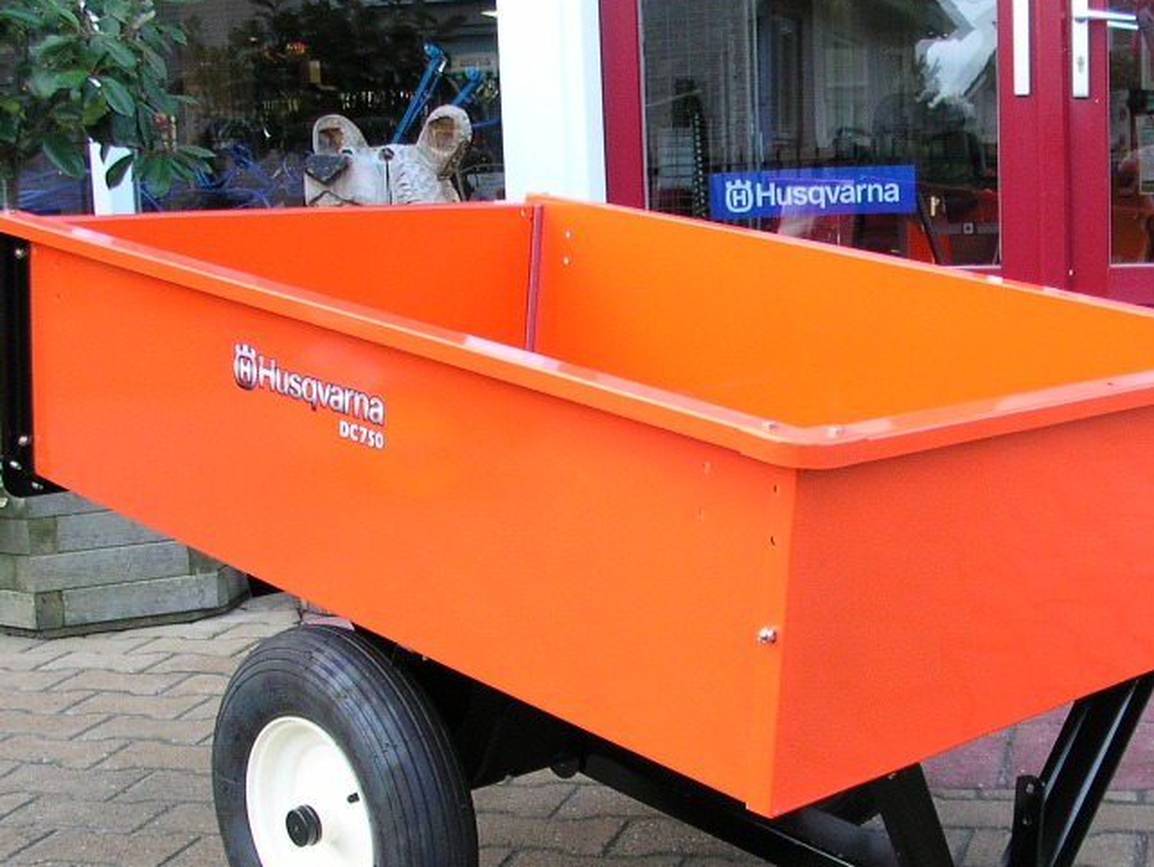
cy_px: 666
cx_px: 791
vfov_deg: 24.5
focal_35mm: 59
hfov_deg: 32.4
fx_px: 1968
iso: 100
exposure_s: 1/60.4
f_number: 2.7
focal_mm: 5.6
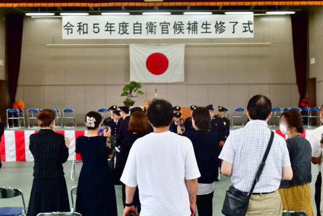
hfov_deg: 44.5
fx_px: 395
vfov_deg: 30.5
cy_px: 108
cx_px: 162
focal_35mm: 44
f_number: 6.3
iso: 800
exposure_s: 1/125
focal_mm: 44
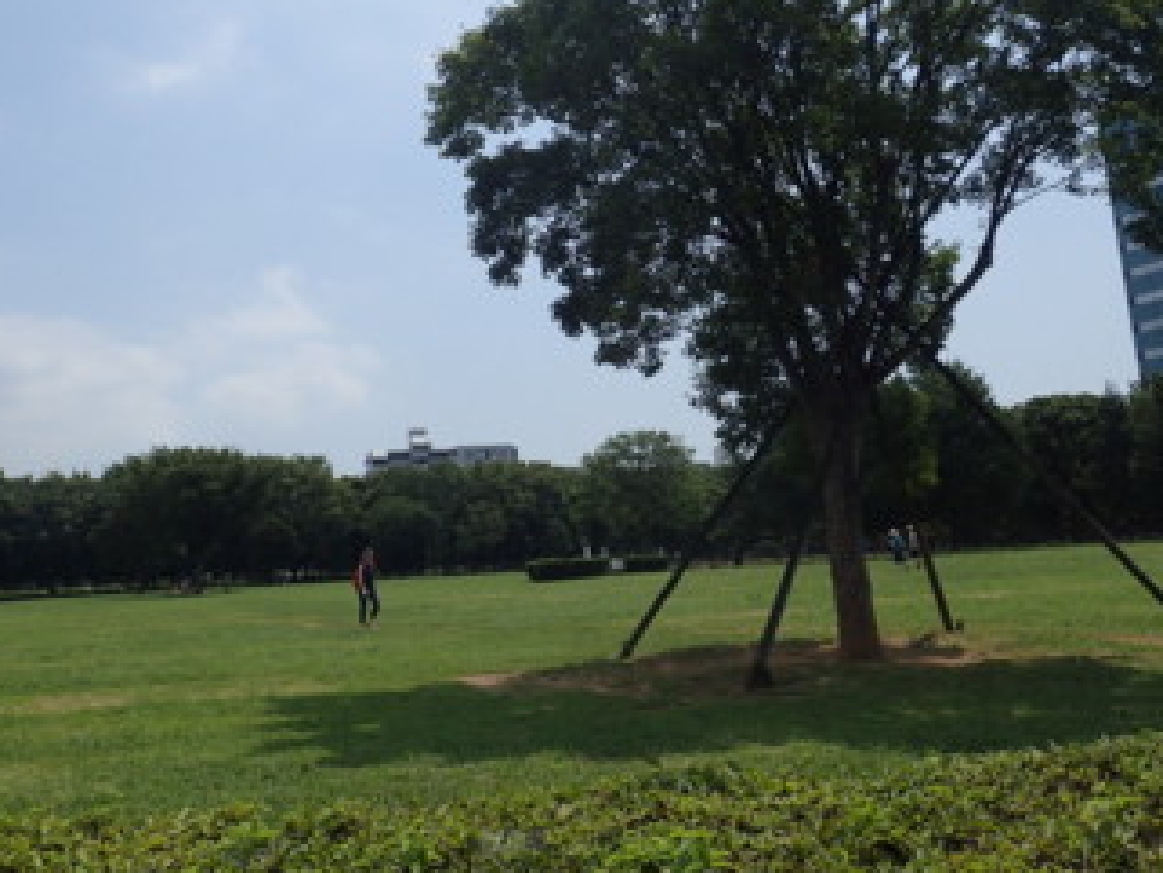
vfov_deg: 40.3
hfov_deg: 52.4
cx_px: 500
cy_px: 308
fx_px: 1176
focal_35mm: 35
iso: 200
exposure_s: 1/800
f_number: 8
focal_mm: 4.5
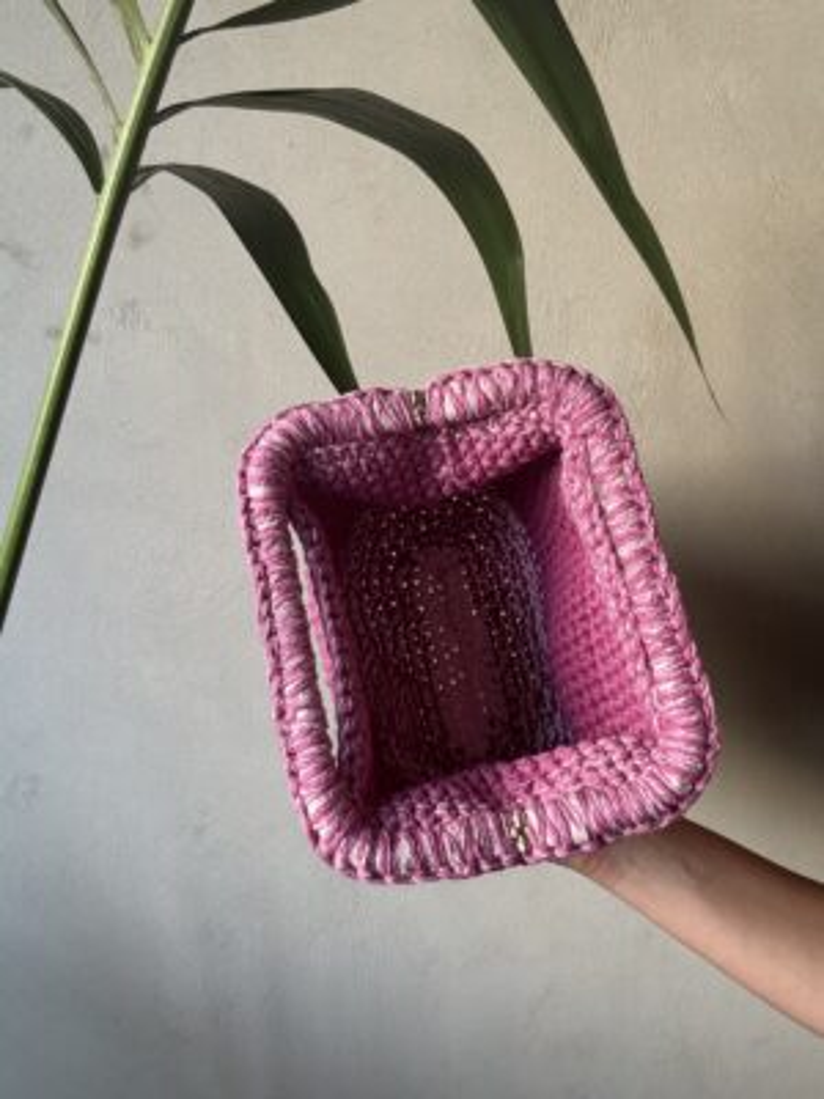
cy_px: 550
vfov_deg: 60.0
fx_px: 952
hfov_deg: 46.8
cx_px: 412
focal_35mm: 30
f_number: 1.9
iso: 125
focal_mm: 2.69
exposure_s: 1/60
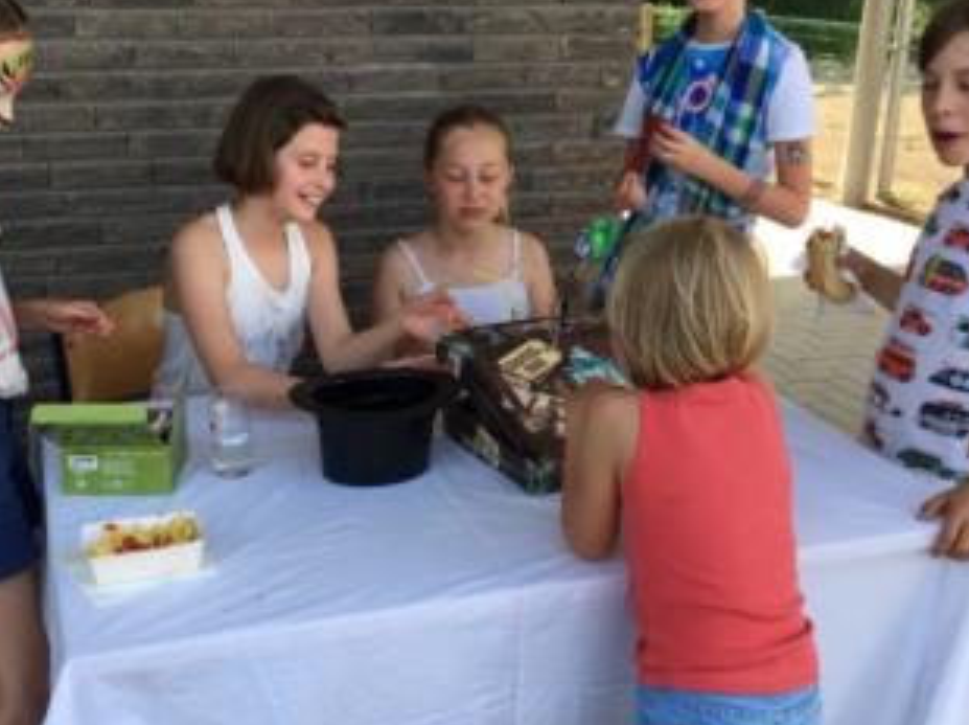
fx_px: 1314
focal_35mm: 47
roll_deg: -3.1
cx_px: 405
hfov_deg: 40.4
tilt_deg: -17.1
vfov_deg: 30.8
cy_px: 419
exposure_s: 1/297
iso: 25
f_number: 2.2
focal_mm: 4.15
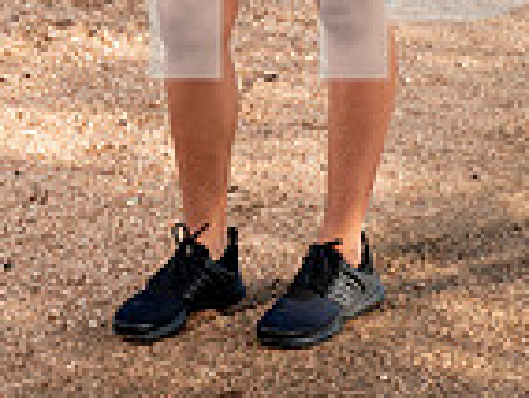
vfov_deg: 9.0
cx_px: 283
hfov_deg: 12.5
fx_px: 2419
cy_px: -294
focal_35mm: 158
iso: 100
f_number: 4
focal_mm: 52
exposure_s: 1/250
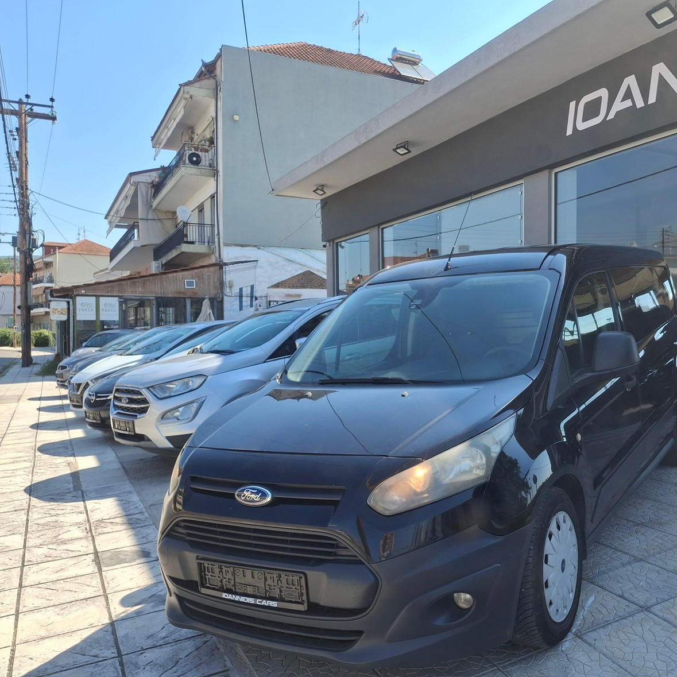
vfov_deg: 54.0
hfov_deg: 53.0
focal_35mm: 30
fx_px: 664
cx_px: 450
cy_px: 343
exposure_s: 1/1408
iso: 32
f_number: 1.8
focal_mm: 4.69
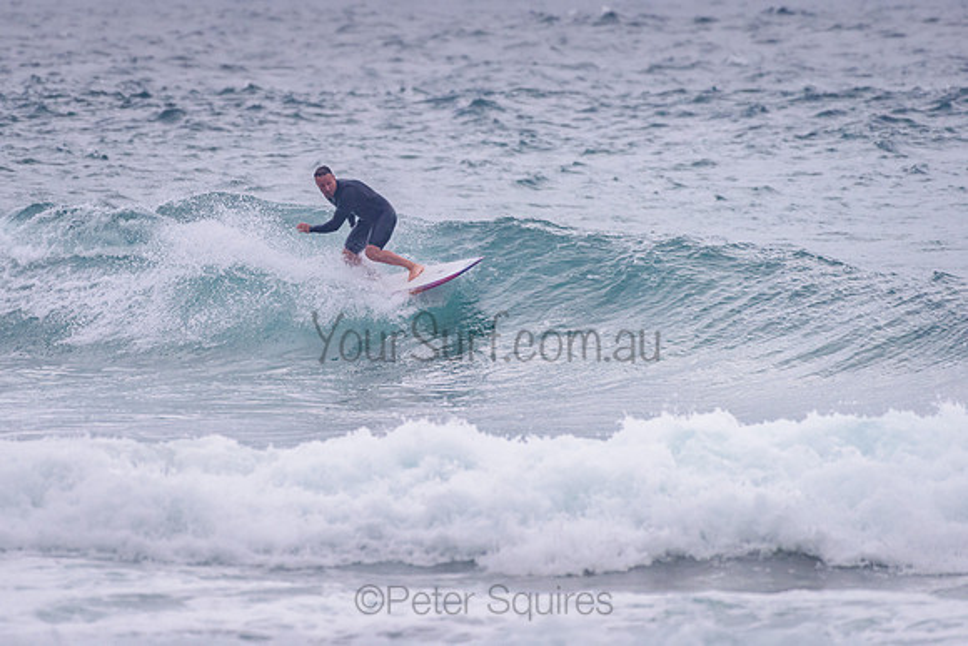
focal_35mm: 613
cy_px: 250
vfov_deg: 2.2
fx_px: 16484
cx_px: 376
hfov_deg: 3.4
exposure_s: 1/2000
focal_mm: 500
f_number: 5.6
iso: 1000
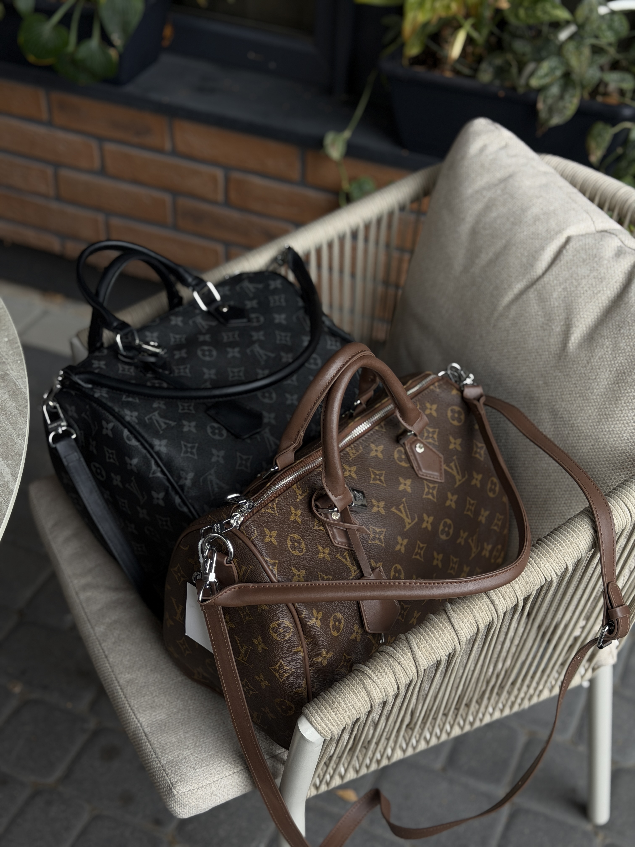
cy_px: 424
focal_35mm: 48
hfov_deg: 30.3
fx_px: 1174
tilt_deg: -38.4
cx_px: 318
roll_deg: -1.2
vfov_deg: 39.7
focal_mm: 6.76
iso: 100
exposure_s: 1/116
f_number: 1.78
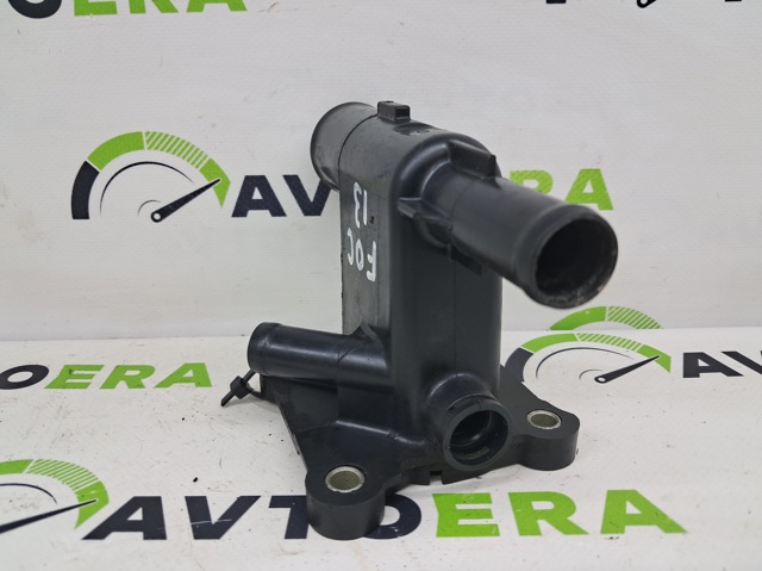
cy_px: 286
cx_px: 381
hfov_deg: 65.4
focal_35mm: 27
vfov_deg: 51.3
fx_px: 594
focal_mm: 4
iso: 50
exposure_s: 1/50
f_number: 1.8
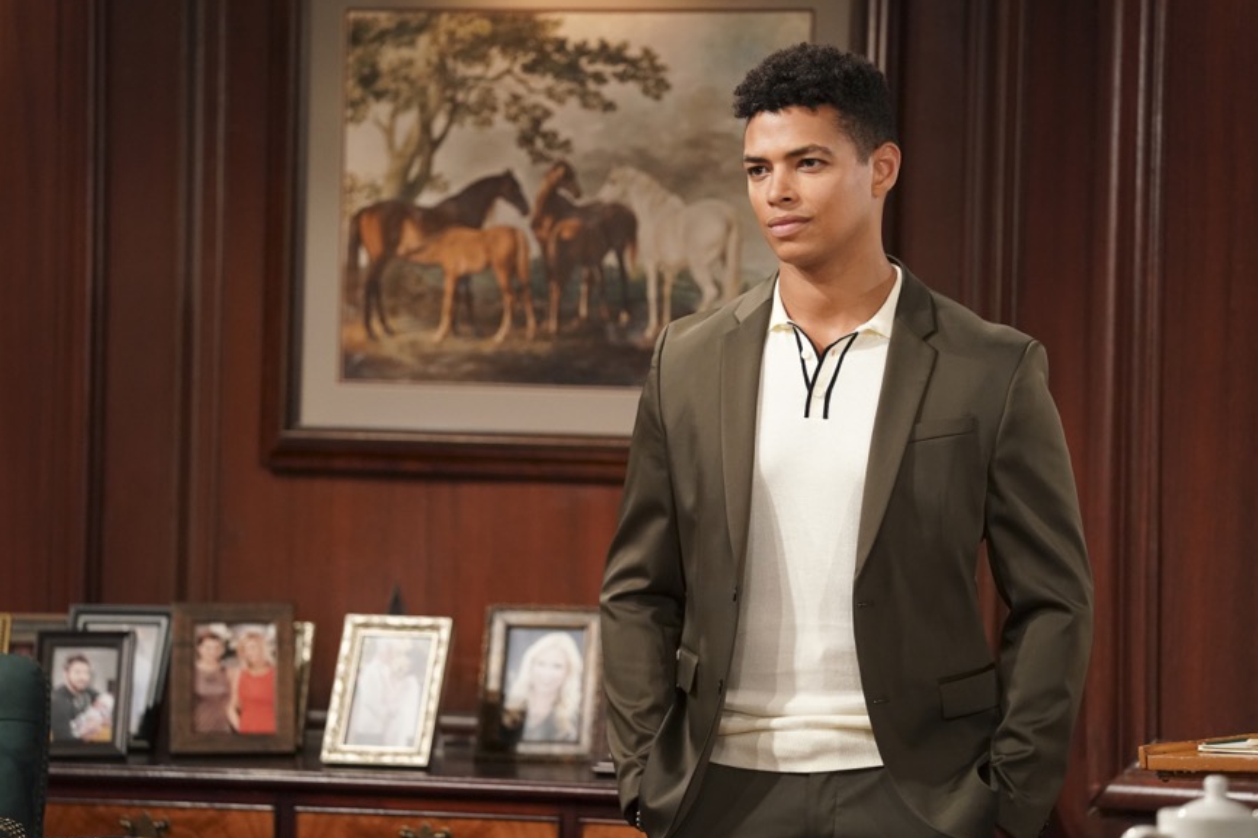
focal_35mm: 178
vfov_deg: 7.7
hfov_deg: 11.6
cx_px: 637
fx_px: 6217
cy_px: 431
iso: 5000
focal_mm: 171
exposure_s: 1/200
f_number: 3.5
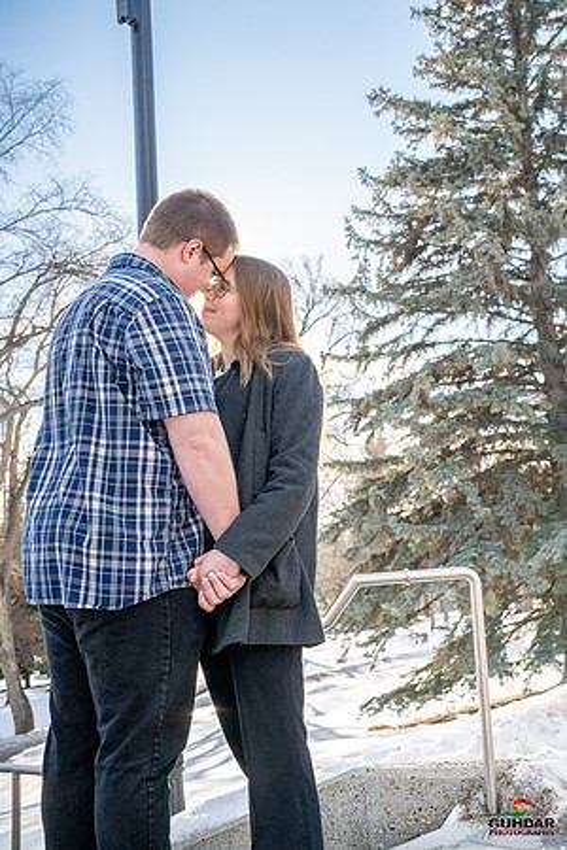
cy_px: 425
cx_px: 284
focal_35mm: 50
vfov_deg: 39.6
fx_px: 1181
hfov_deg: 27.0
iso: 5000
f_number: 7.1
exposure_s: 1/6400
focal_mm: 50
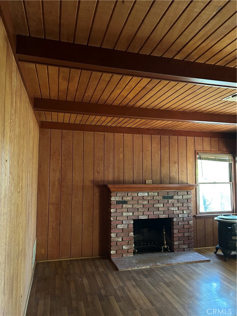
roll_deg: +1.4
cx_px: 118
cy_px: 158
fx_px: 237
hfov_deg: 53.1
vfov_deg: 67.3
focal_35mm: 26
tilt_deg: +6.5
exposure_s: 1/32
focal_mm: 5.7
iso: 640
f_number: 1.5
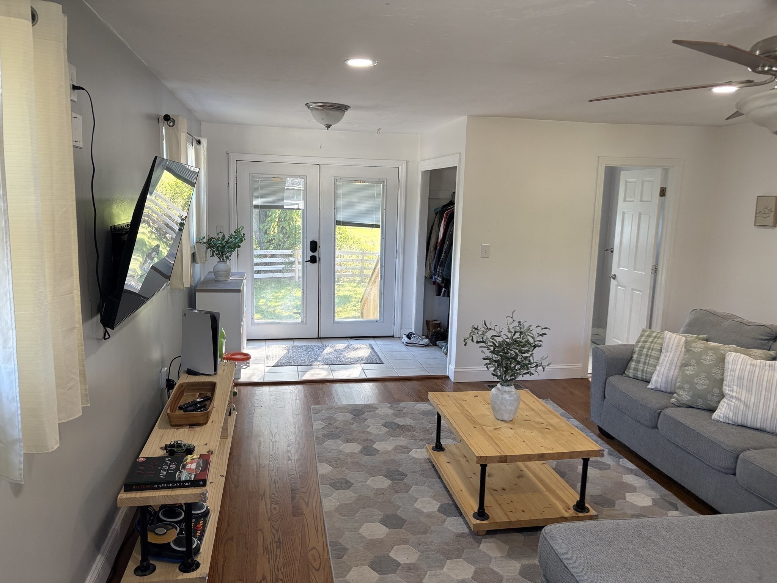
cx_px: 388
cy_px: 292
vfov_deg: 53.1
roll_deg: -1.2
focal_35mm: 26
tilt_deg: -9.2
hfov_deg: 67.3
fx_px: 584
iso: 125
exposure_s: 1/137
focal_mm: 5.96
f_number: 1.6
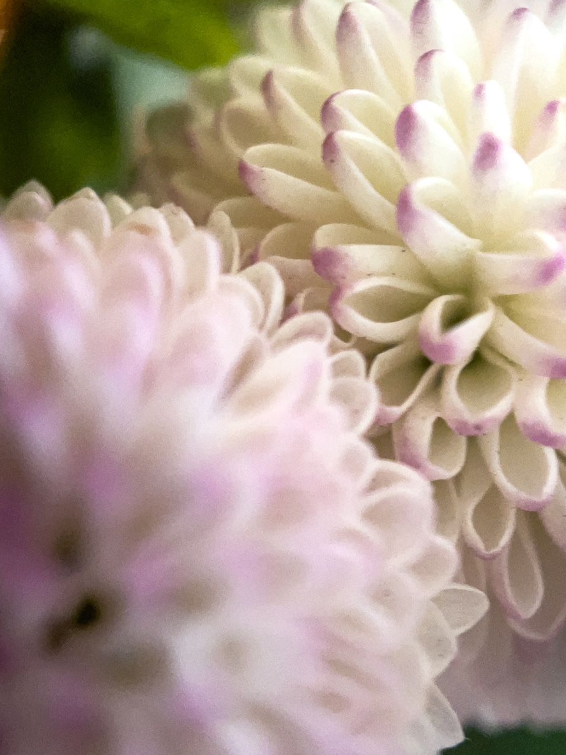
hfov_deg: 42.9
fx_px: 720
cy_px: 452
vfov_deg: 55.0
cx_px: 275
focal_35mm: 33
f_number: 1.6
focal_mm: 5.1
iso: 400
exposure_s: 1/60
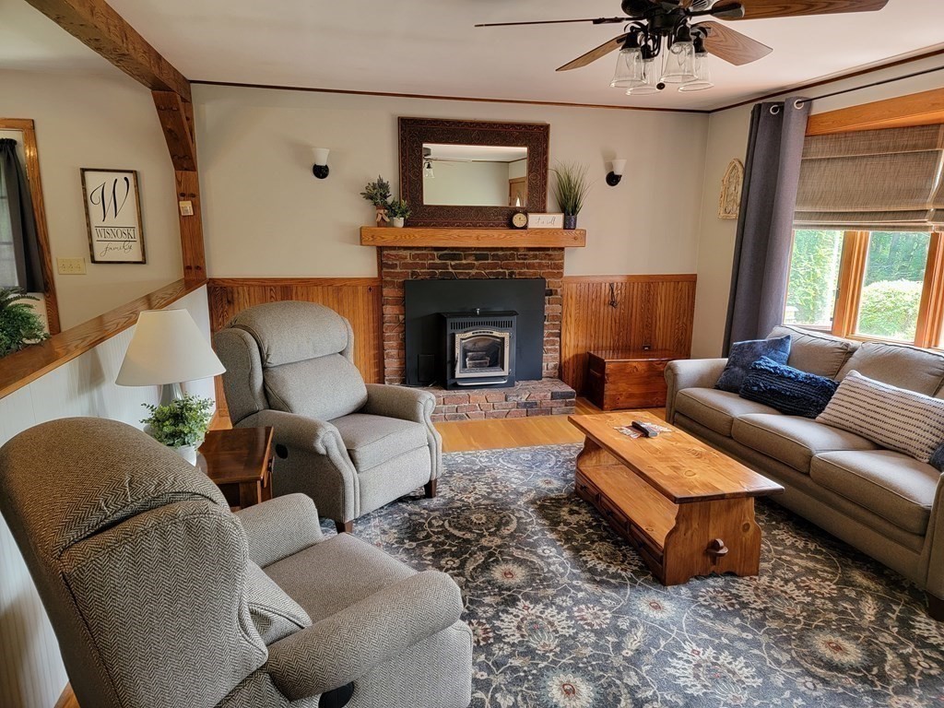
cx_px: 472
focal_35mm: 24
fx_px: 654
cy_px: 354
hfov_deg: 71.6
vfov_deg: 56.8
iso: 160
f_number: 1.8
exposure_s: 1/40
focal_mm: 6.7
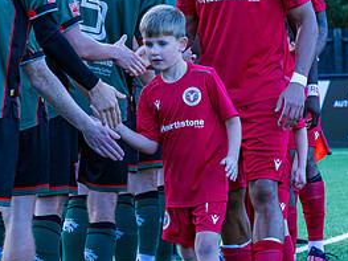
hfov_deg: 6.9
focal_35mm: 289
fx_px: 2904
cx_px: 167
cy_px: 140
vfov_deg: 5.1
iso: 200
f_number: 5
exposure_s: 1/200
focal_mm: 78
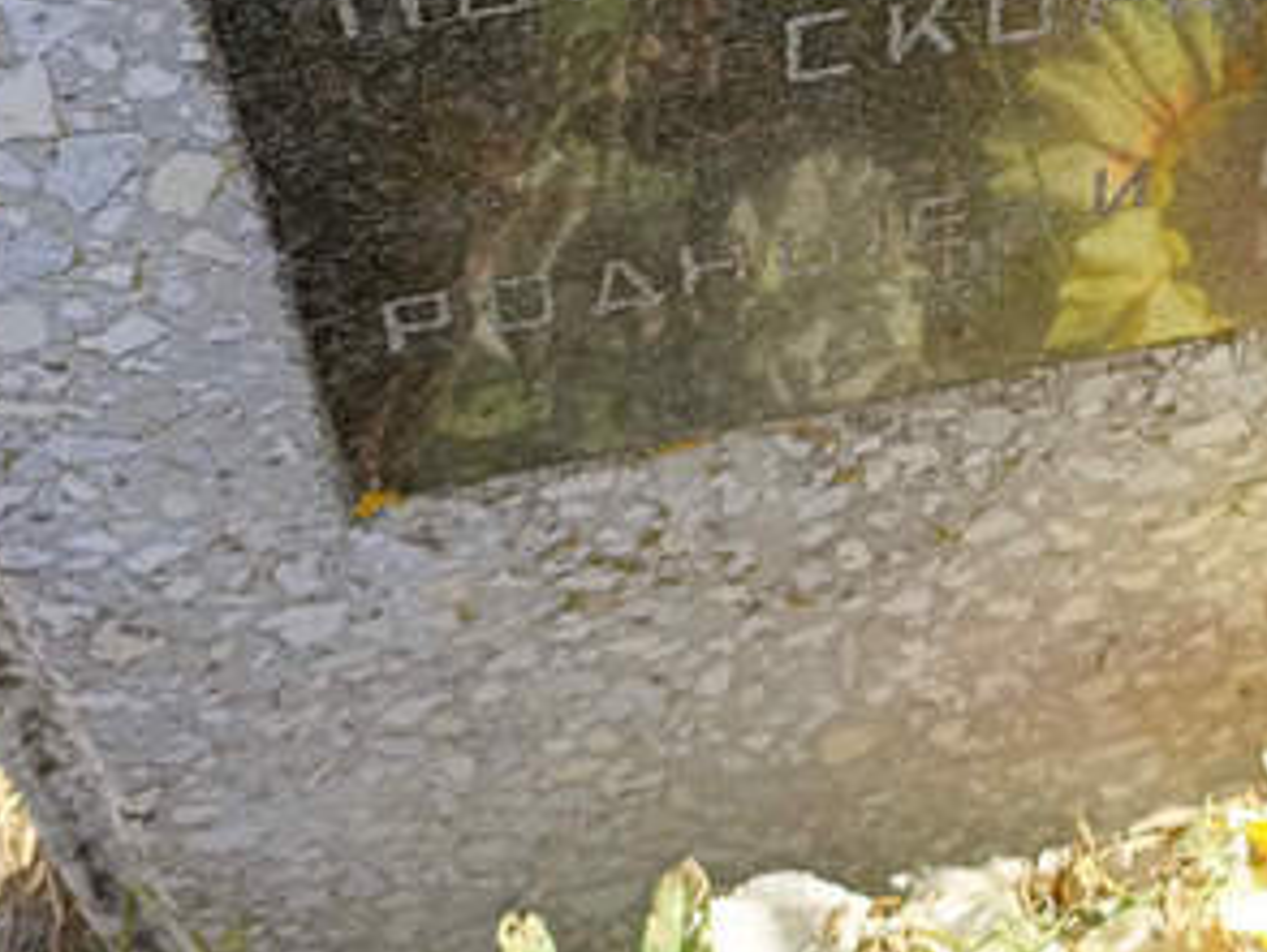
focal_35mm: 68
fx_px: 2491
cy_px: -327
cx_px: 1108
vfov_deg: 19.7
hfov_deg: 27.6
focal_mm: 4.76
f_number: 1.69
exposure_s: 1/242
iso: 112
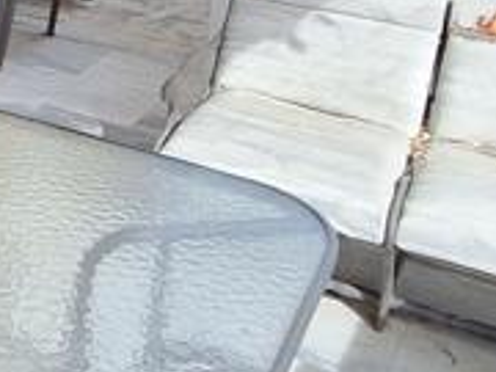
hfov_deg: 22.5
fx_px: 1060
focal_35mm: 74
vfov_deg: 18.5
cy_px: -110
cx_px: -209
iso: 40
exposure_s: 1/976
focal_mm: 1.74
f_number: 2.2
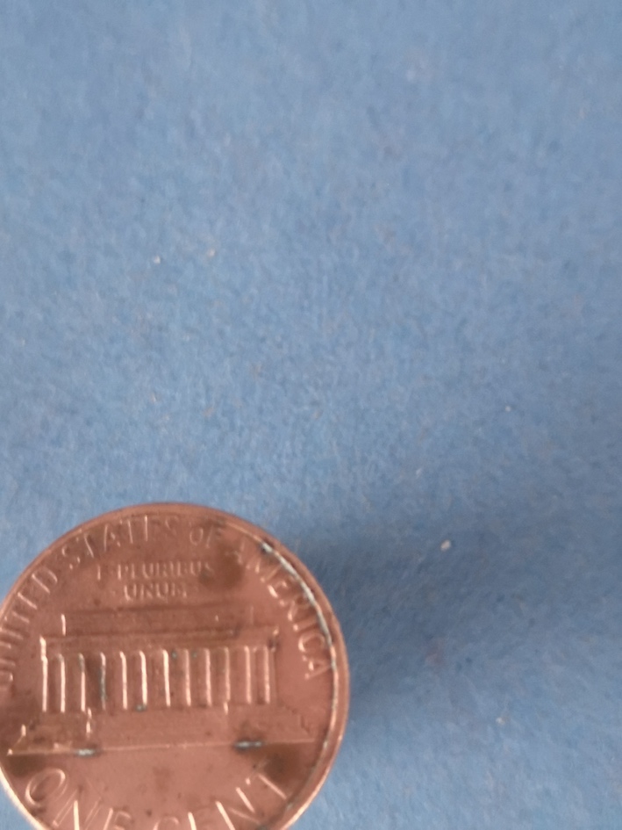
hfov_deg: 24.8
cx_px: 311
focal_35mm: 59
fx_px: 1413
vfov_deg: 32.7
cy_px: 415
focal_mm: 5.58
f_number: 1.8
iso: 320
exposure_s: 1/33.3
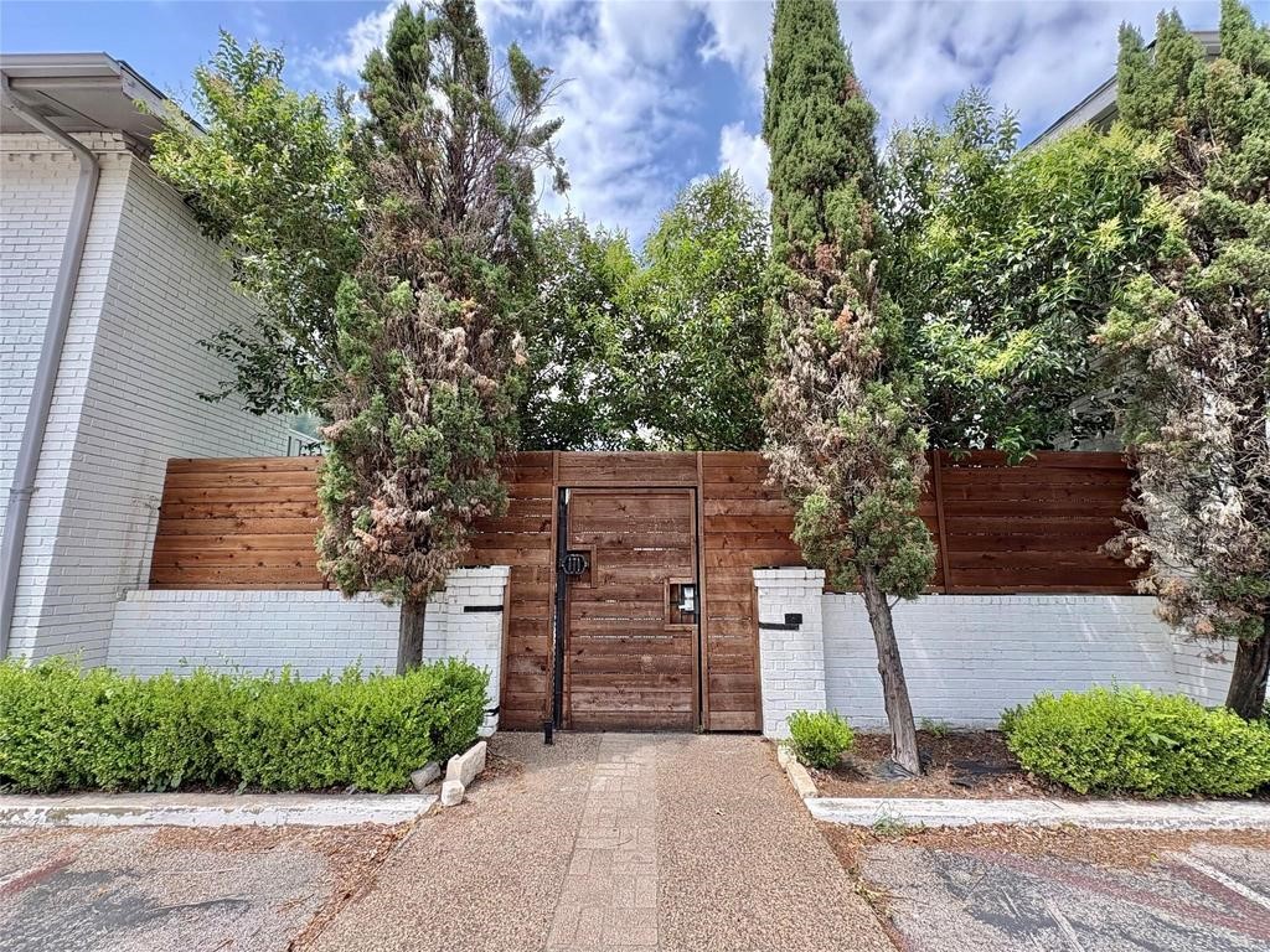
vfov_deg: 85.7
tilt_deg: +9.0
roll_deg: +0.7
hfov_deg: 102.1
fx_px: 514
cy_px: 476
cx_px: 635
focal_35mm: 14
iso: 64
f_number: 2.2
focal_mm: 2.22
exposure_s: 1/418
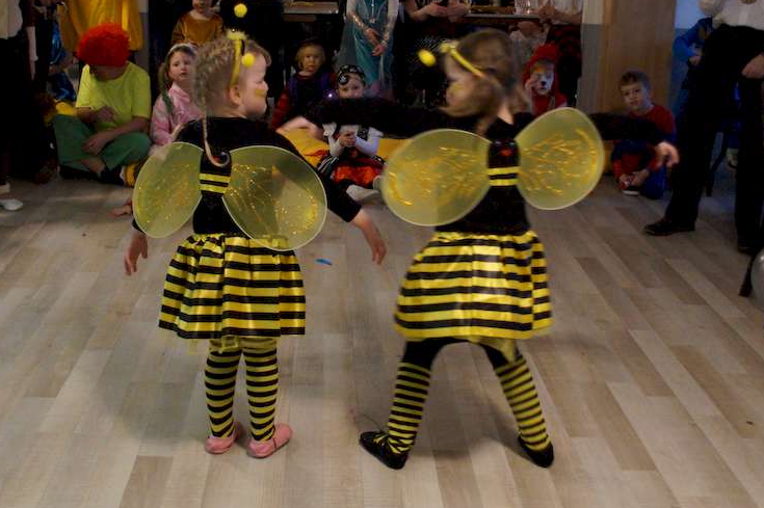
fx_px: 976
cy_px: 194
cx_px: 355
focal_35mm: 46
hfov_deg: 42.7
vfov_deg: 29.1
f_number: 4
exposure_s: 1/40
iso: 3200
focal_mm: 22
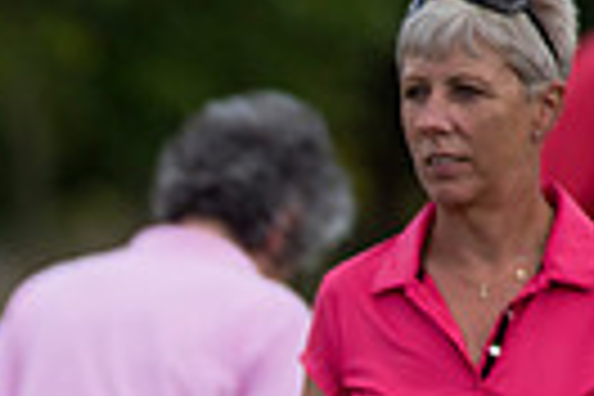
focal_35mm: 1317
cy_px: 785
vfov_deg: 1.0
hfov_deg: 1.6
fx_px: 21729
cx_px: -634
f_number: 4.5
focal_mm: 300
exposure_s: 1/2000
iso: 400
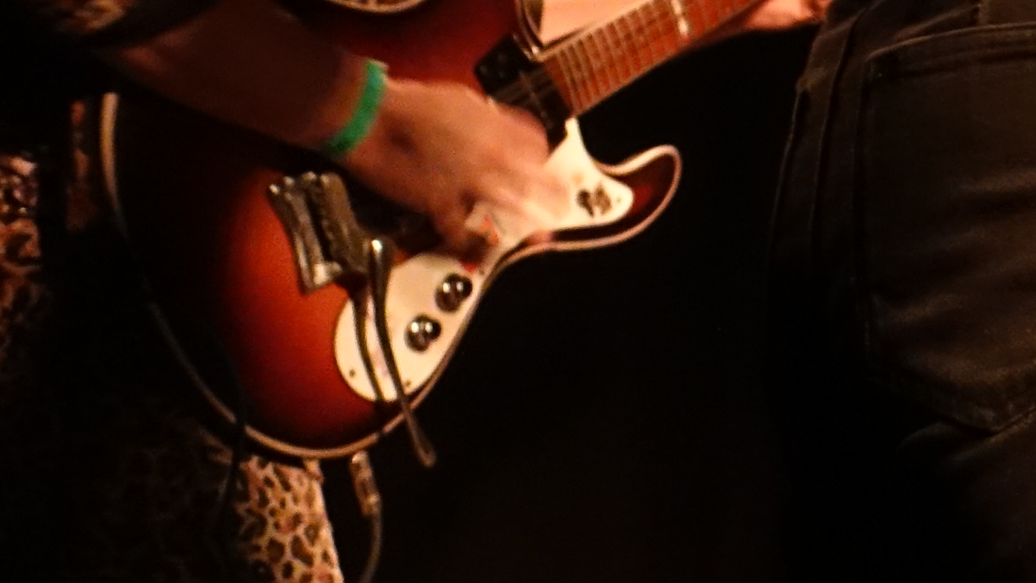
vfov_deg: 11.1
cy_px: -502
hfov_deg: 17.6
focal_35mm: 101
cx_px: 1806
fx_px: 2774
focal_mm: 8.8
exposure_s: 1/30
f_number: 3.2
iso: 1250
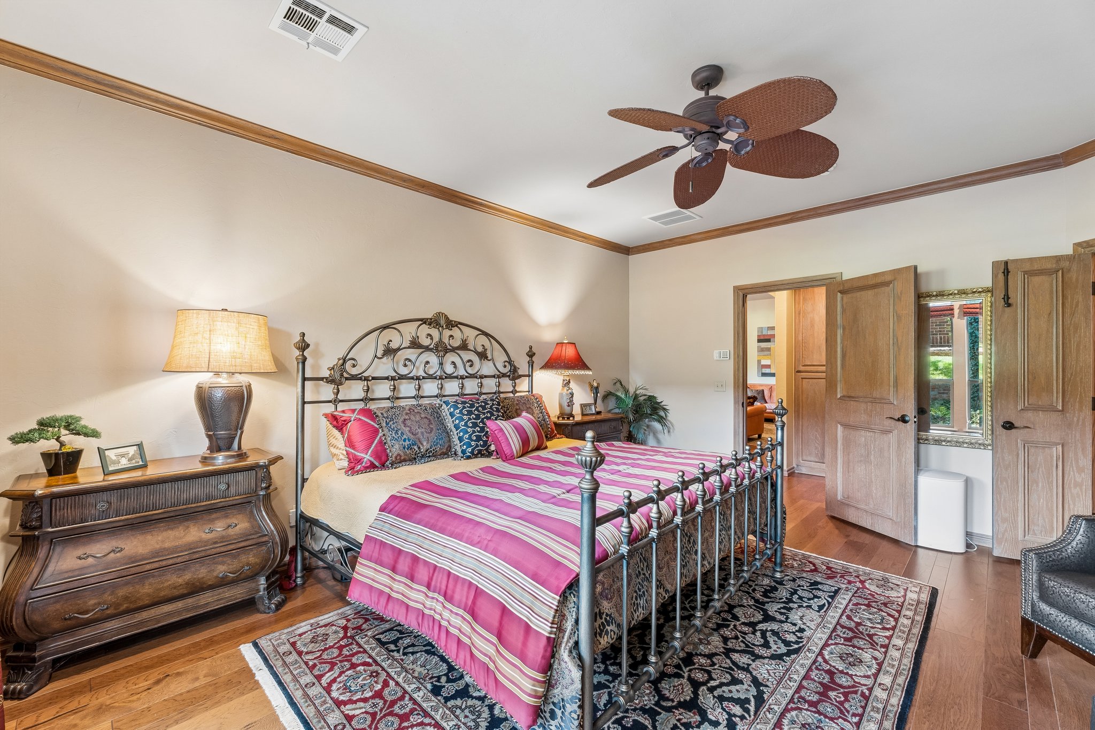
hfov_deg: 100.4
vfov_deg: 77.3
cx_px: 548
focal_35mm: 15
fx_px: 456
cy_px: 365
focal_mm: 10
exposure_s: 1/8
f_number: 7.1
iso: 200
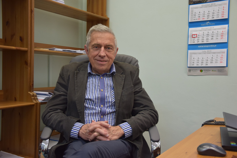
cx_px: 118
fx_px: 276
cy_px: 79
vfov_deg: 31.9
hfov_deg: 46.4
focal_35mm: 42
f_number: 4
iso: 500
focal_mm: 28
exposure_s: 1/60
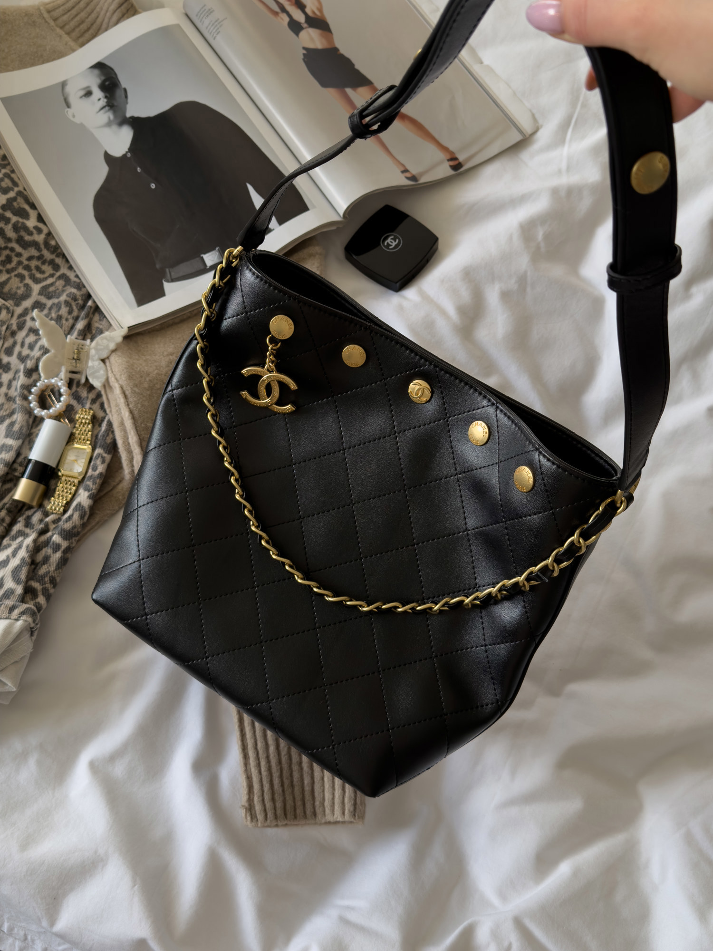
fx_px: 961
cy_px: 476
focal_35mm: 35
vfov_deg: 52.6
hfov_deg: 40.7
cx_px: 356
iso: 64
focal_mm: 6.76
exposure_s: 1/250
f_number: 1.8
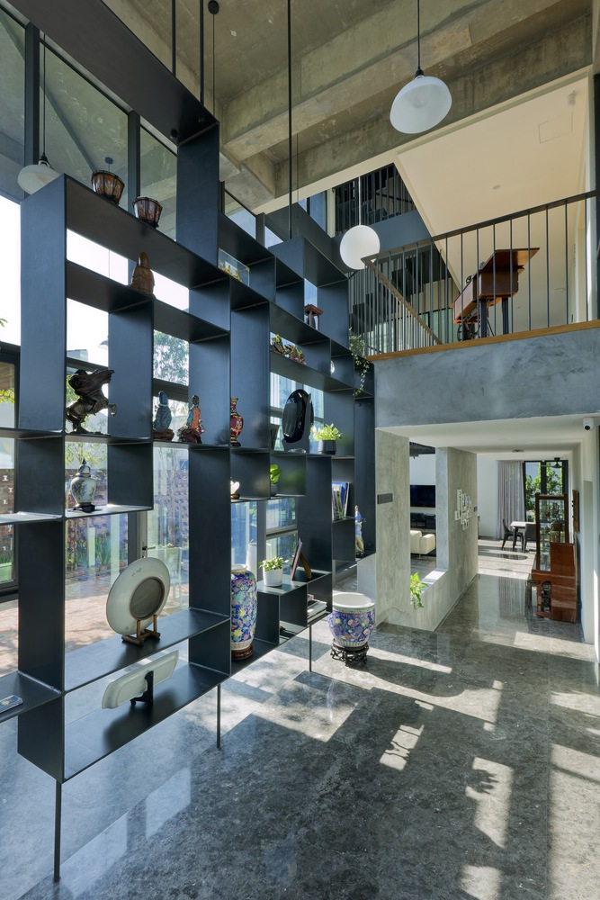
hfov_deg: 77.3
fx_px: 375
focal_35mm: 15
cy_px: 450
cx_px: 300
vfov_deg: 100.4
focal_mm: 10
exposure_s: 1/15
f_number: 11
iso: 320
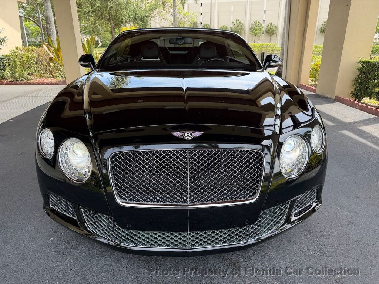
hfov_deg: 71.6
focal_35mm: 24
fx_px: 263
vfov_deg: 56.8
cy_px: 142
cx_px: 190
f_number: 1.78
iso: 100
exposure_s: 1/695
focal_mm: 6.76
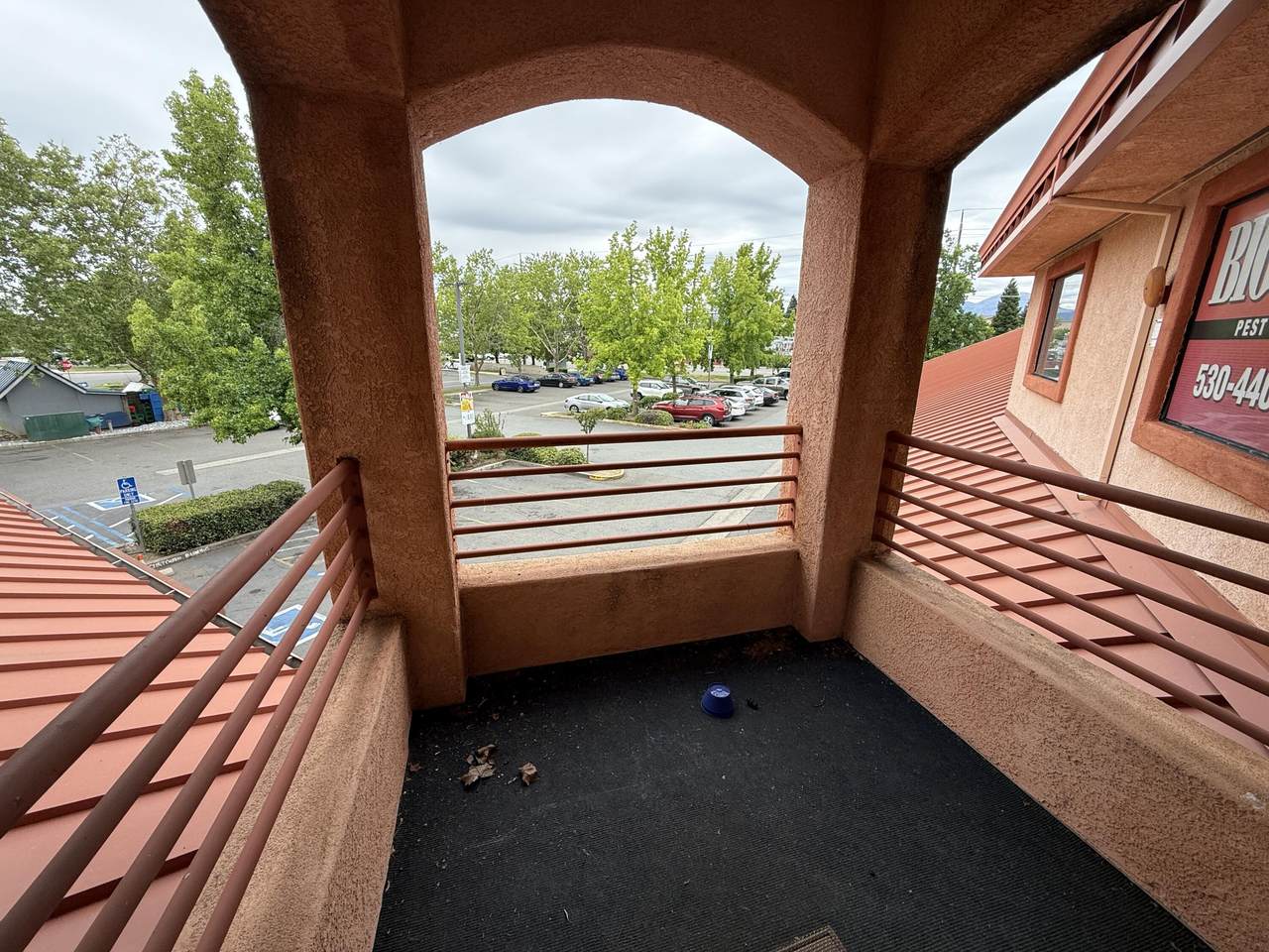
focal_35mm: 14
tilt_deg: -14.8
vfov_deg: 85.7
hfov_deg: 102.1
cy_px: 476
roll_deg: -1.2
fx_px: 513
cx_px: 634
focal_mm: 2.22
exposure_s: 1/368
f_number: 2.2
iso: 50
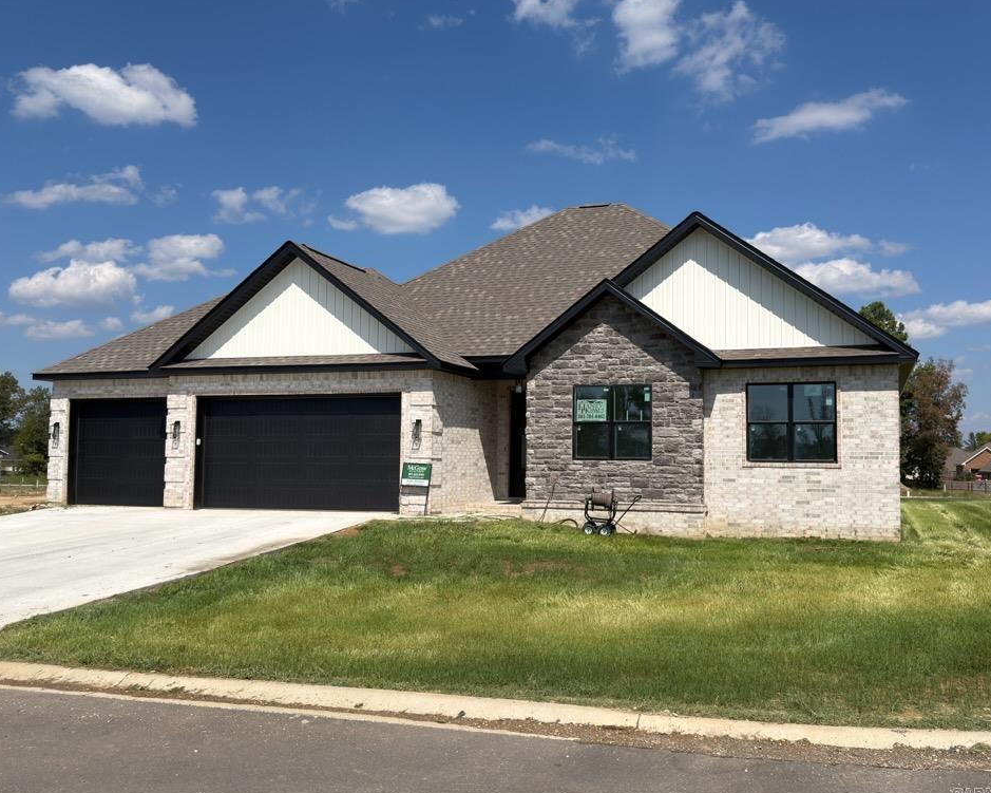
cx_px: 517
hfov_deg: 54.2
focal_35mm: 33
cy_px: 402
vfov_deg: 44.5
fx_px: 968
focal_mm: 6.76
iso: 64
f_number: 1.78
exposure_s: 1/6897
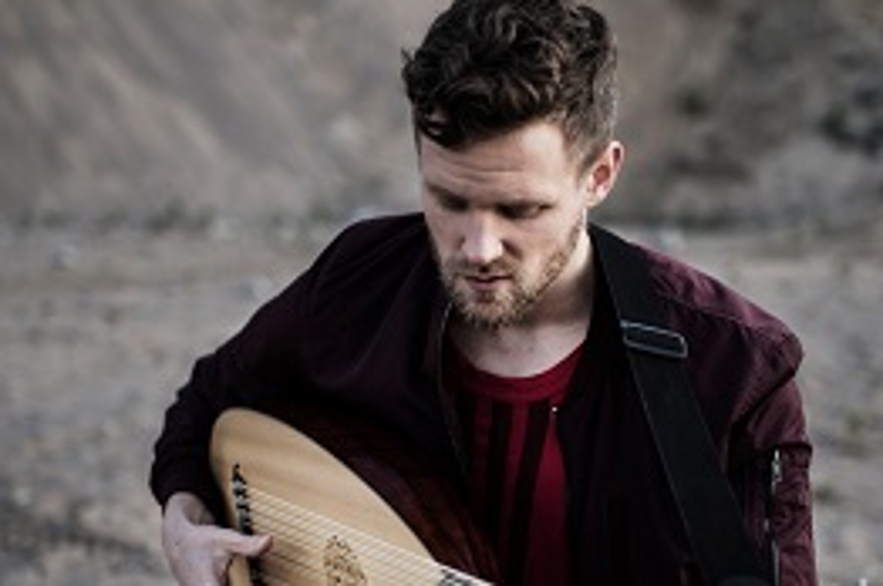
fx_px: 1445
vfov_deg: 22.9
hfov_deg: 33.9
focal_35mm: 59
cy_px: 381
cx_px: 499
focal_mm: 35
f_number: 1.4
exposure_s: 1/1000
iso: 200
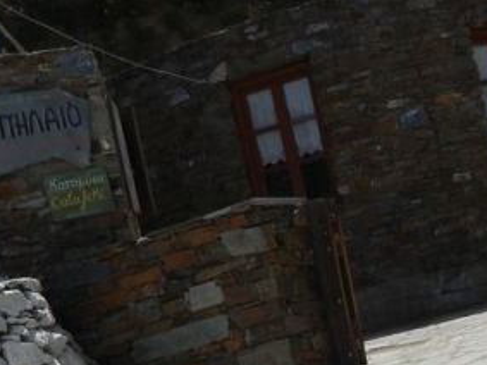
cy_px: 400
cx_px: 380
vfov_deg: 22.6
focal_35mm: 61
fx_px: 858
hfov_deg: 31.0
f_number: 6
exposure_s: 1/1250
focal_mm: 4
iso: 125
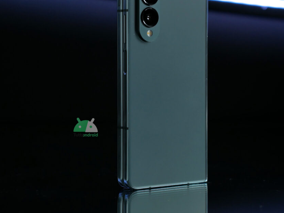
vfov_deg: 13.8
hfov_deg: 18.4
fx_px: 878
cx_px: 161
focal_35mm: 107
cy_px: 72
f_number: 2.8
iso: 200
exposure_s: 1/100
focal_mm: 35
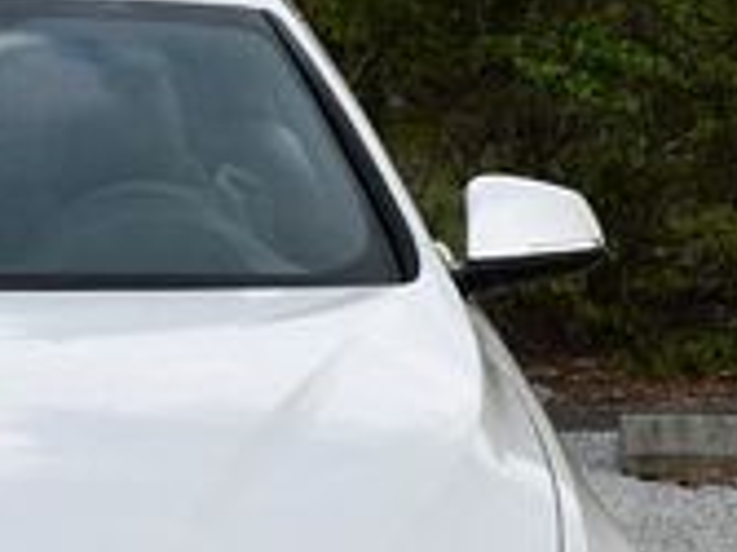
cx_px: -79
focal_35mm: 207
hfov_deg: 9.5
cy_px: 614
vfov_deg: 7.1
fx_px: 4404
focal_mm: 28
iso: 140
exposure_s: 1/250
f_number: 8
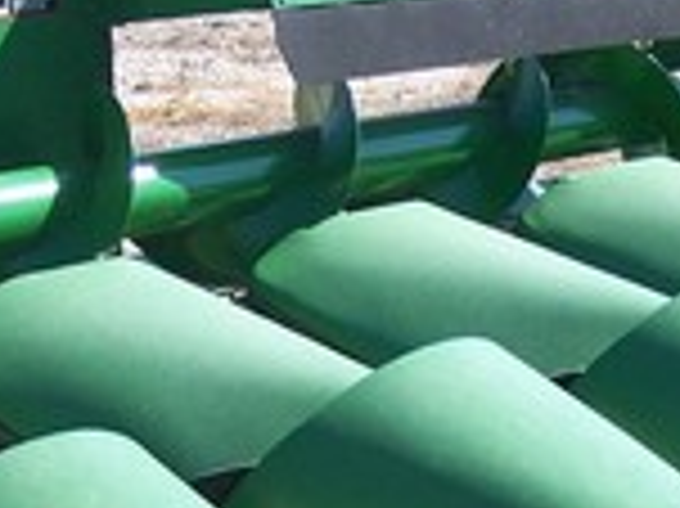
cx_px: 486
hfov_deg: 14.4
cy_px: 423
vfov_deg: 10.8
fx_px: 2689
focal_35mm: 137
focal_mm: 6.3
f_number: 2.8
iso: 80
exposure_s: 1/750
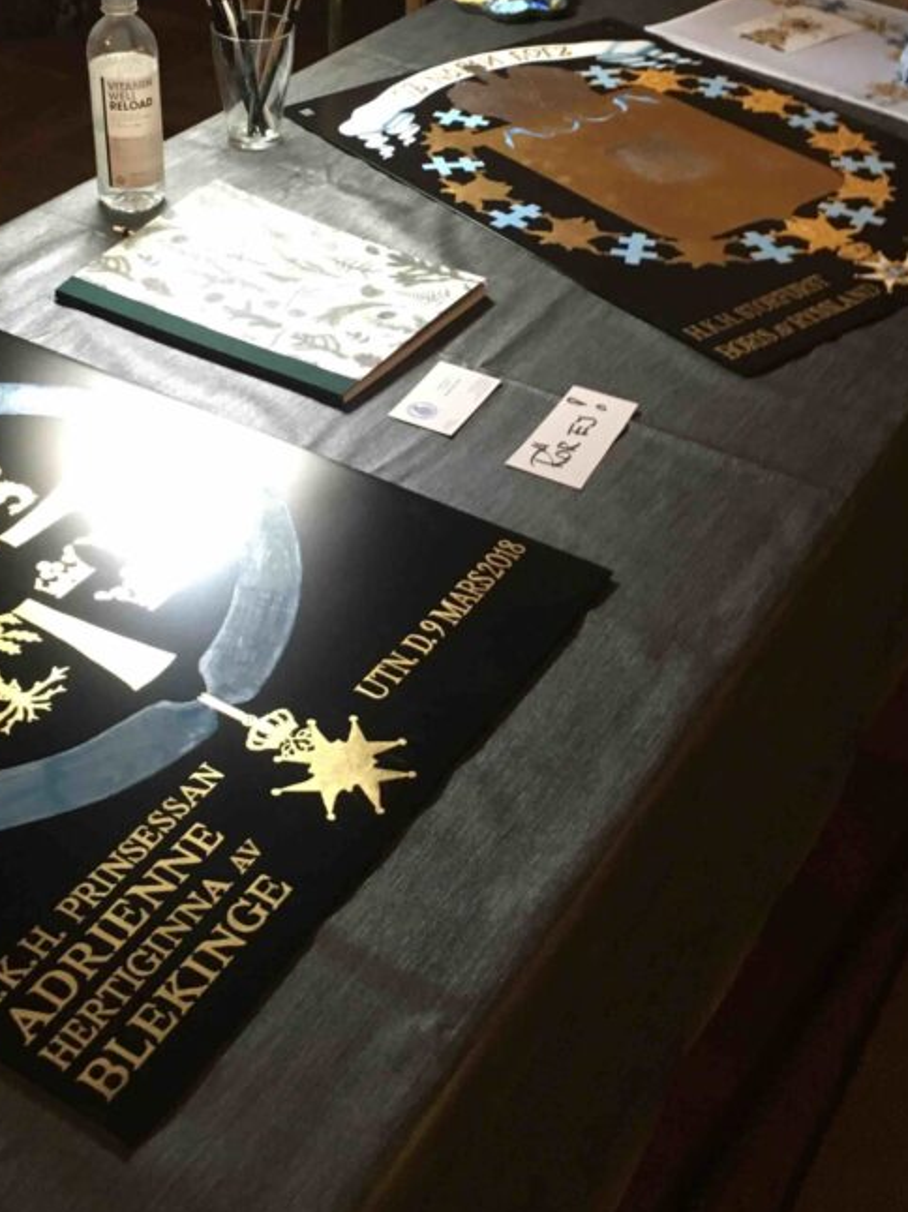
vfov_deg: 40.6
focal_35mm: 46
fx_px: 1610
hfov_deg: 31.5
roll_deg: -2.8
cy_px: 381
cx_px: 392
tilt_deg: -34.6
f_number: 2.2
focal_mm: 4.15
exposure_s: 1/20
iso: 200
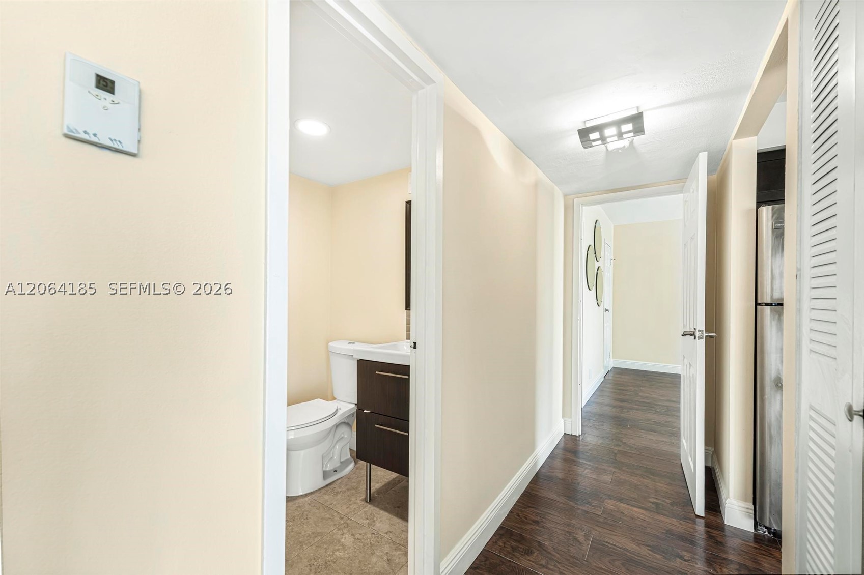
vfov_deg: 81.2
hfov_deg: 104.3
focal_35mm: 14
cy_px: 288
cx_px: 432
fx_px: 336
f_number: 7.1
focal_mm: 14
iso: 200
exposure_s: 1/4
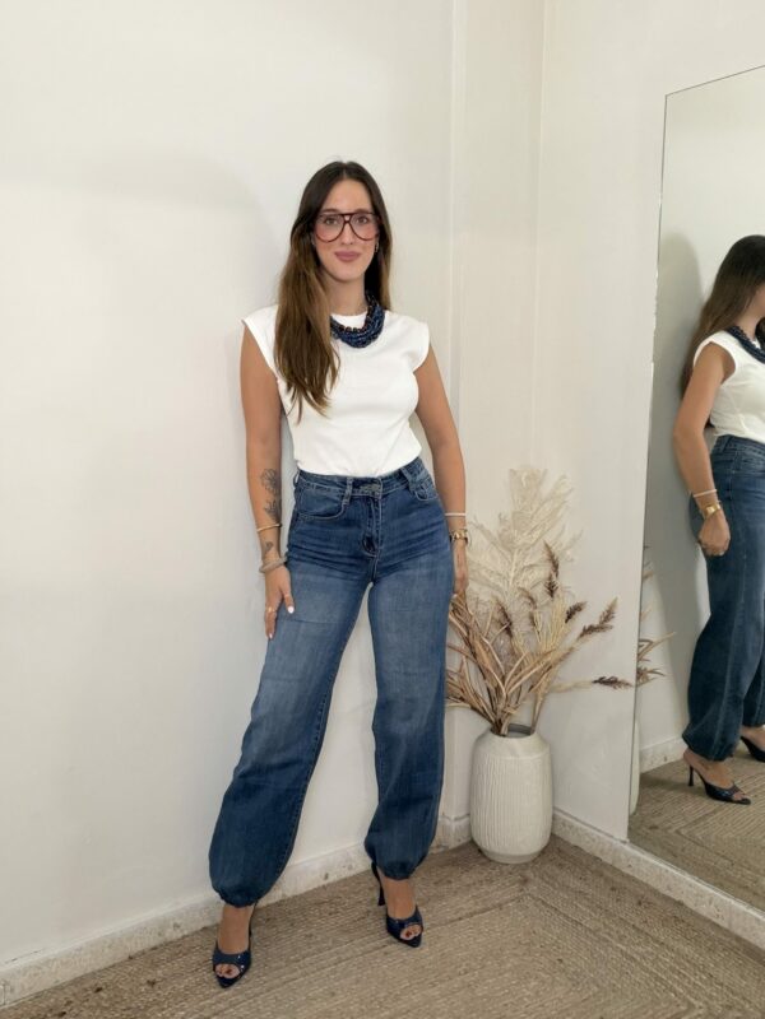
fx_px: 884
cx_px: 382
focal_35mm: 30
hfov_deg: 46.8
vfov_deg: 60.0
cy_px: 510
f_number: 1.9
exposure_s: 1/50
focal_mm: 2.71
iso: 160
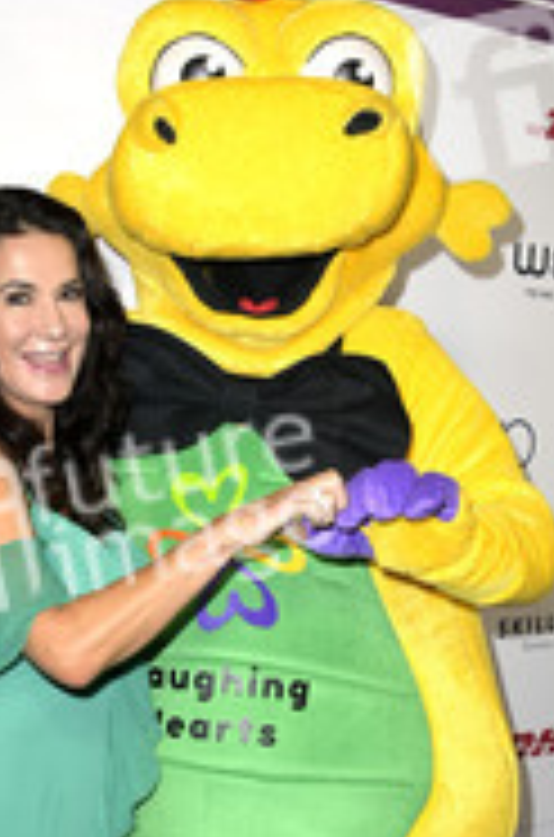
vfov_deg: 28.2
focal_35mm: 69
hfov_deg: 19.6
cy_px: 747
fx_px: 1602
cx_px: 230
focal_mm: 32
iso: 640
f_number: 5.6
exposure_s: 1/250
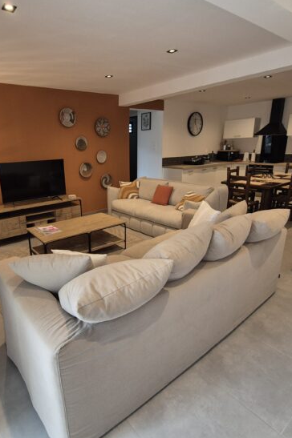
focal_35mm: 19
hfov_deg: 63.3
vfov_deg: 86.9
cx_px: 104
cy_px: 215
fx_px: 231
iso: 250
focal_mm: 2.2
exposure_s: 1/50
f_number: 2.2
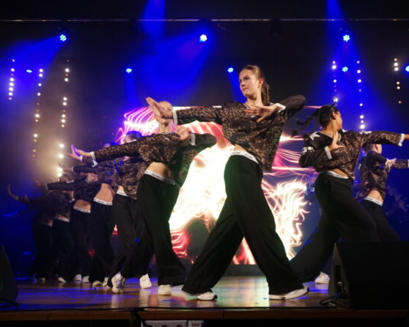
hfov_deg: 50.2
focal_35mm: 36
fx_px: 436
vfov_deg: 41.1
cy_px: 165
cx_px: 229
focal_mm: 30
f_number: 3.5
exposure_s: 1/160
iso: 2000
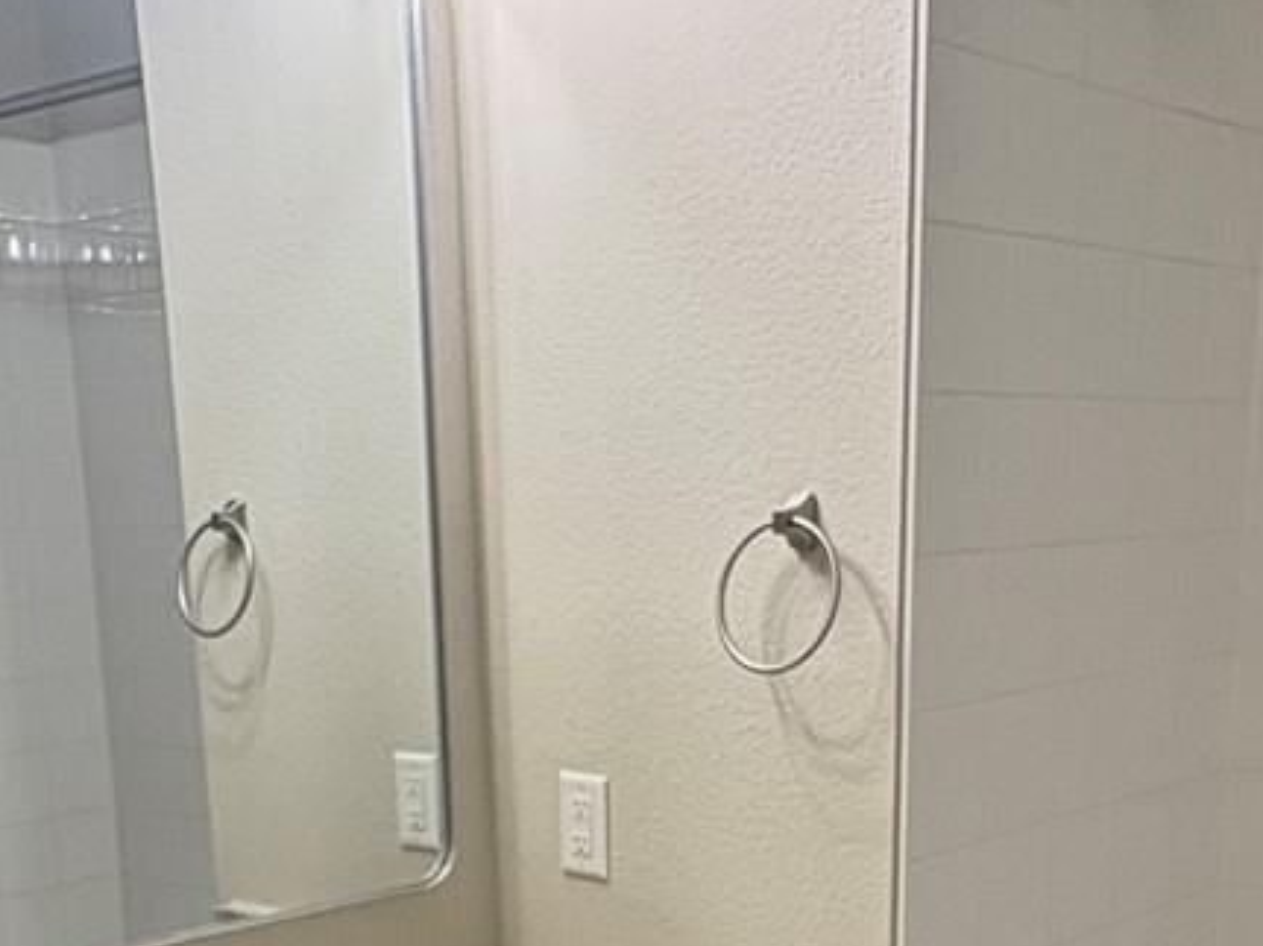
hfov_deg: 36.8
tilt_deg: -16.3
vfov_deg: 25.9
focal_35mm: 52
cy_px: 1040
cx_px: 653
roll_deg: +1.7
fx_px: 1897
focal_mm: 2.22
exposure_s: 1/60
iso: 160
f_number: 2.2
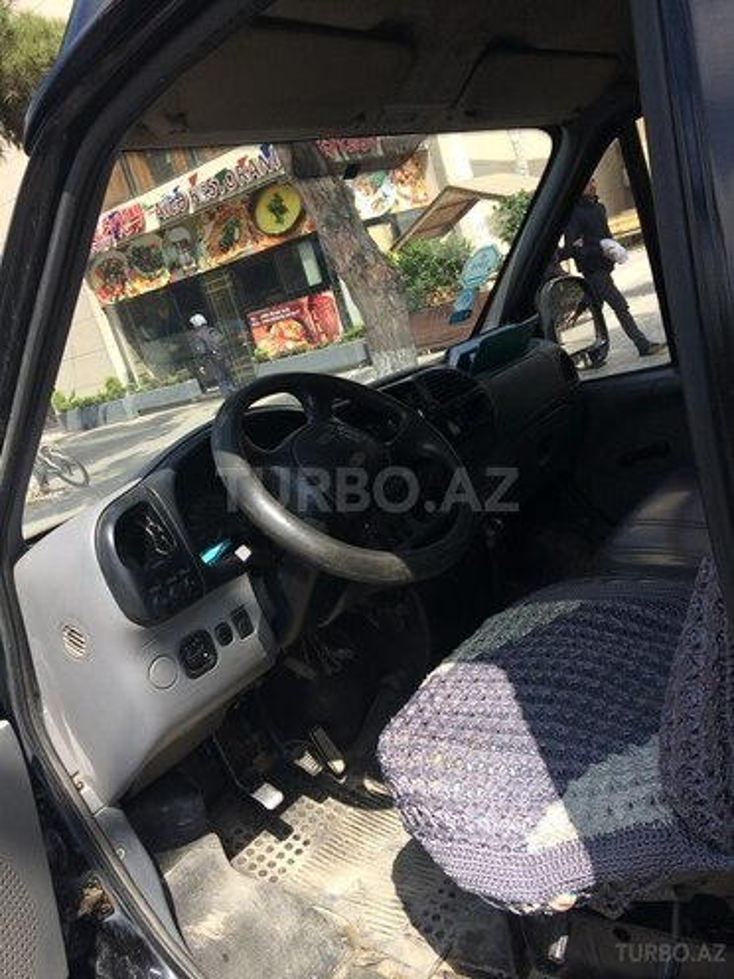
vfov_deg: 61.7
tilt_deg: -14.0
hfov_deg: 48.2
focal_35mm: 29
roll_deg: +17.7
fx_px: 820
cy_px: 490
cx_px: 367
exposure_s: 1/820
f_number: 2.2
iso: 32
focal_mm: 4.15
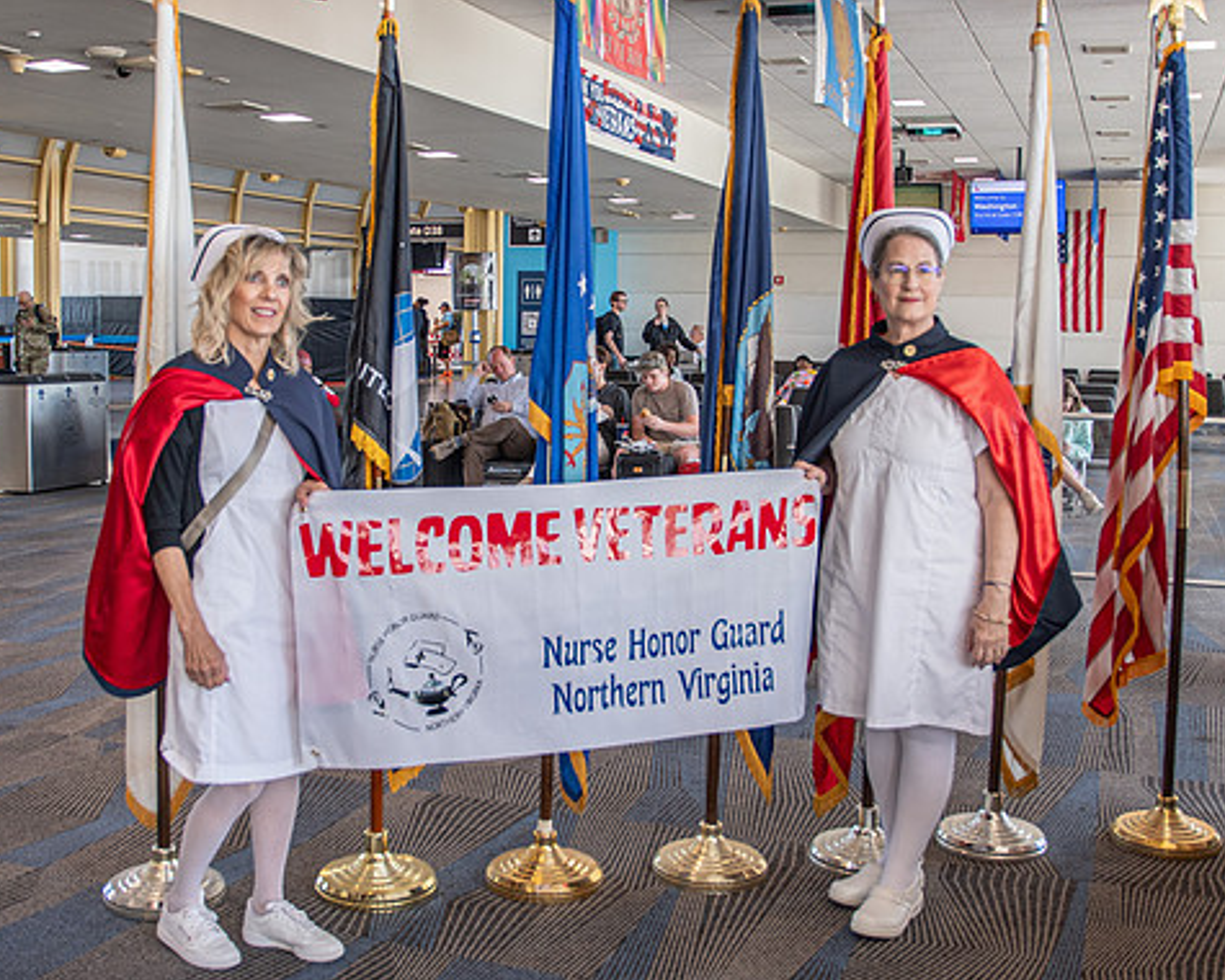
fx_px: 1378
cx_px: 558
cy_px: 450
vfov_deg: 39.1
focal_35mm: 38
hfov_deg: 47.9
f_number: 3.2
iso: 320
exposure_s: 1/125
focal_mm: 16
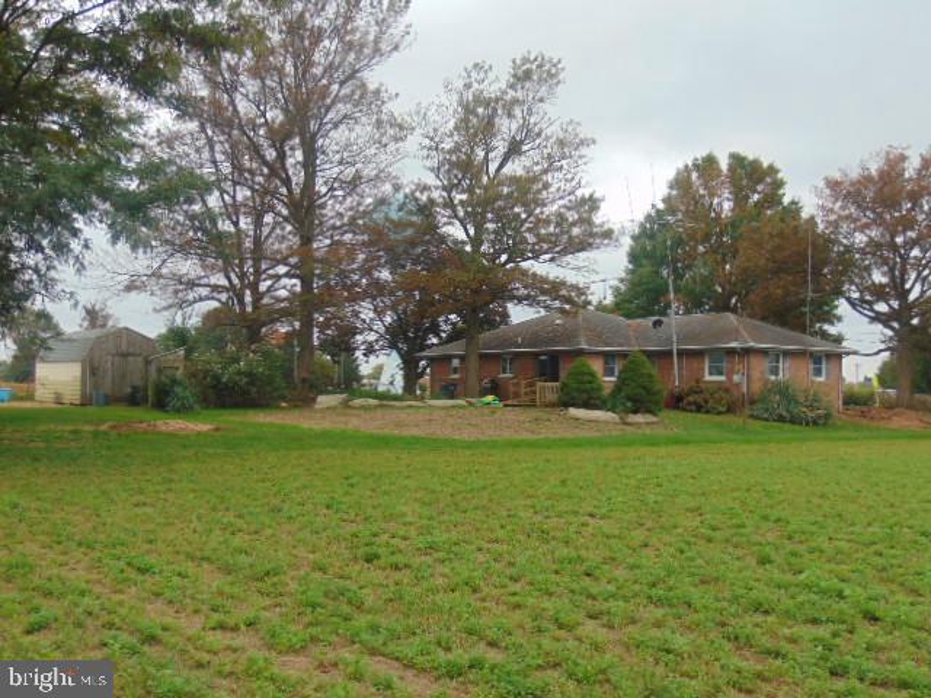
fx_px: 1049
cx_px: 466
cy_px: 349
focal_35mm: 39
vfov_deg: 36.8
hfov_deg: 47.9
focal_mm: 6.9
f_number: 3.3
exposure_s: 1/400
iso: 80
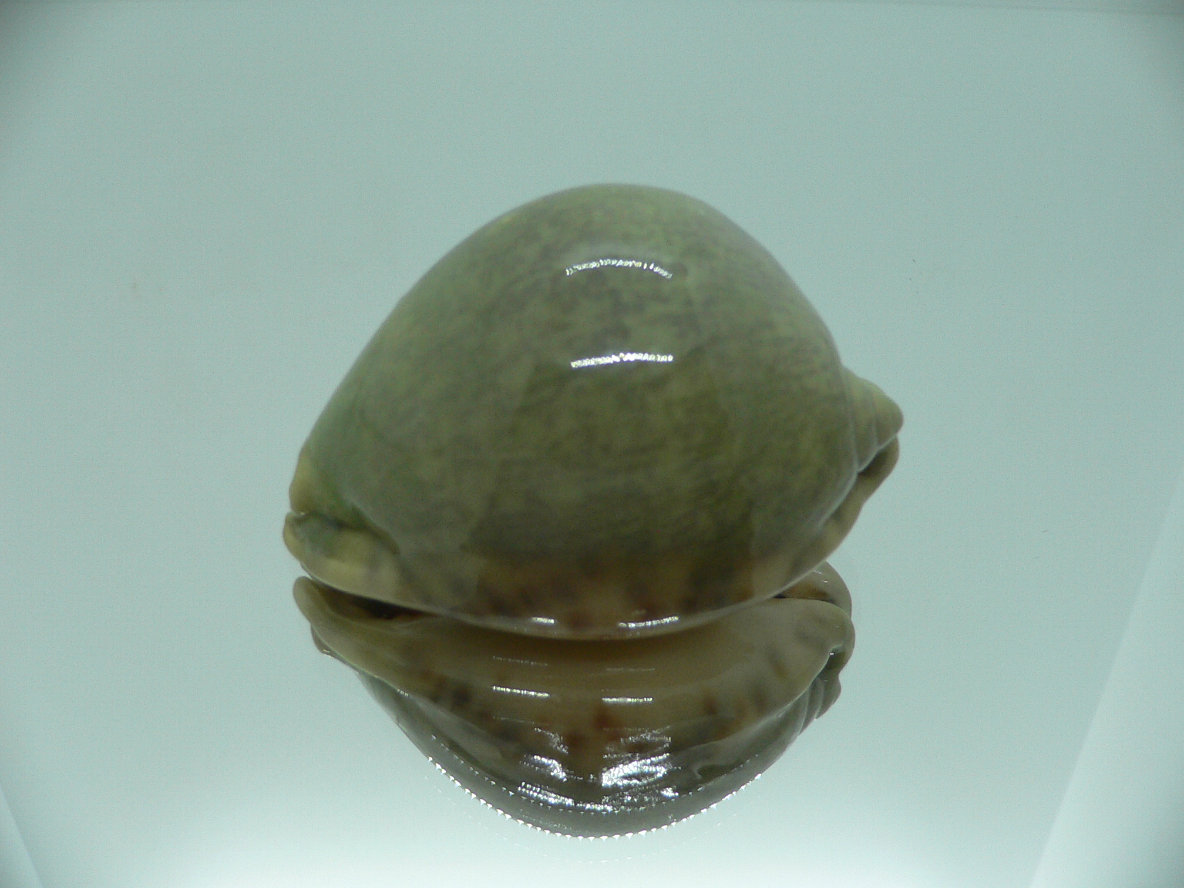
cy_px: 444
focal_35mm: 35
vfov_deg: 40.7
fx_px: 1197
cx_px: 592
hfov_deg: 52.6
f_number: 2.8
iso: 100
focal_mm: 4.6
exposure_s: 1/60
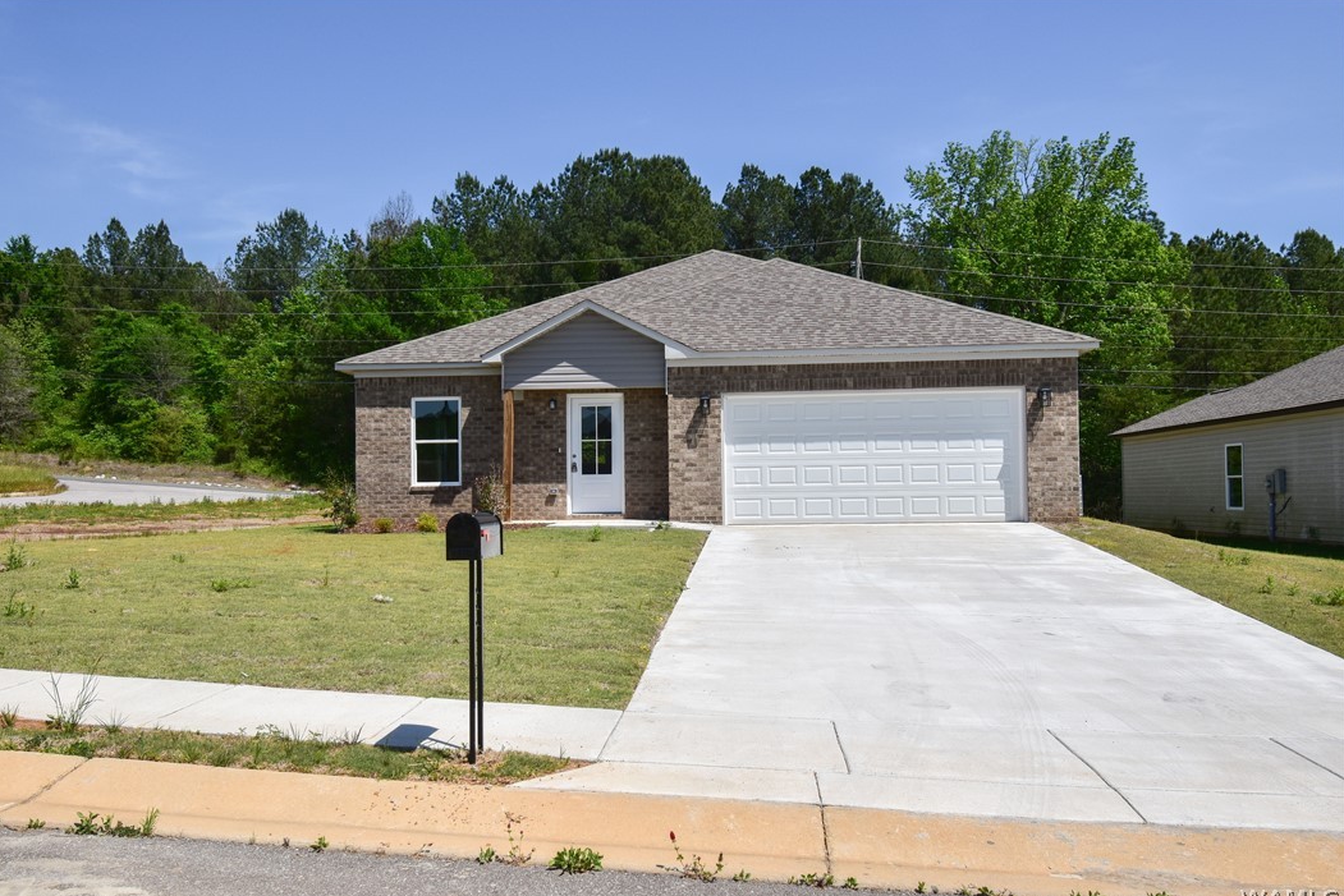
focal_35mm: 31
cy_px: 458
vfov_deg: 42.3
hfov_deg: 60.3
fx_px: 1157
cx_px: 651
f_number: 11
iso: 220
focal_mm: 20
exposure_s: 1/500
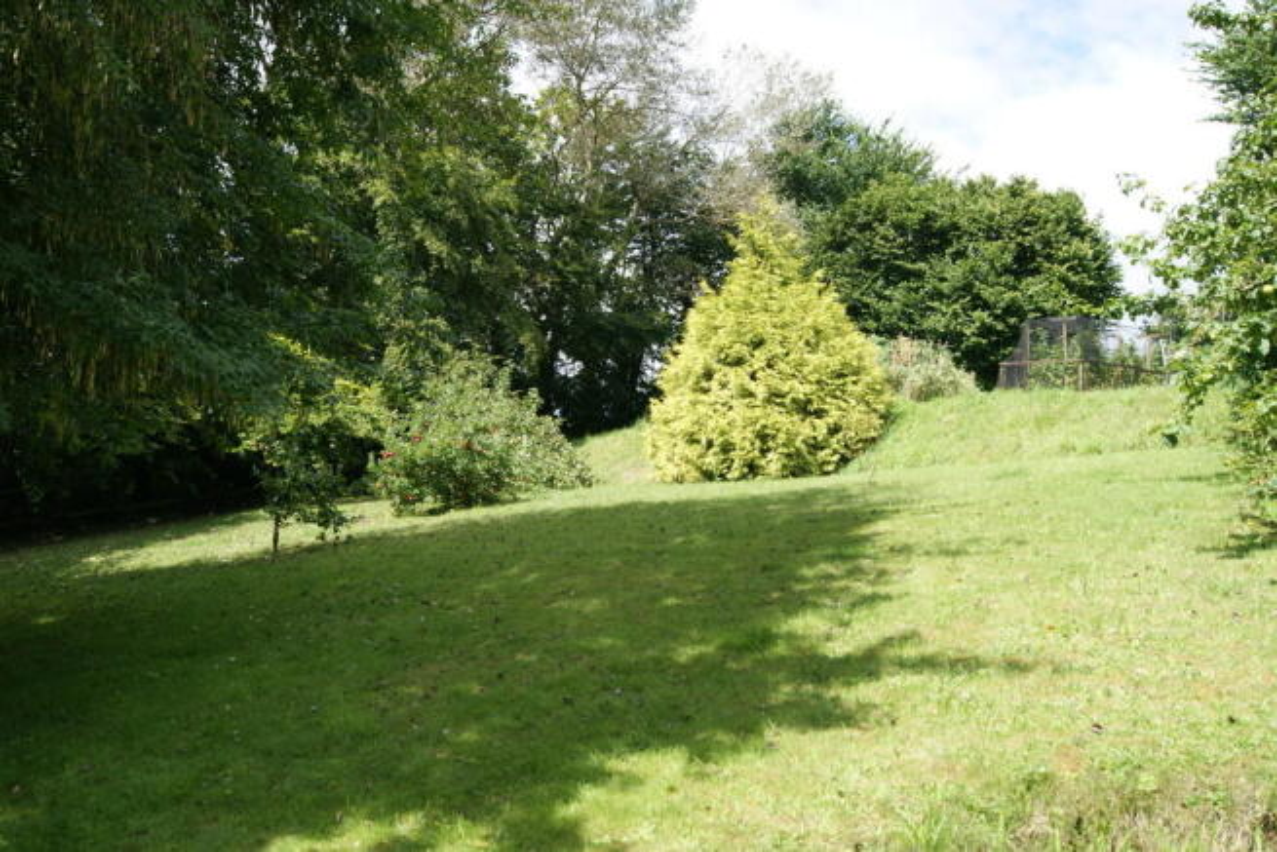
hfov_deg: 57.2
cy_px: 426
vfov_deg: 40.0
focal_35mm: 33
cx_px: 638
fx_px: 1171
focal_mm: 22
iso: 100
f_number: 9
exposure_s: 1/80
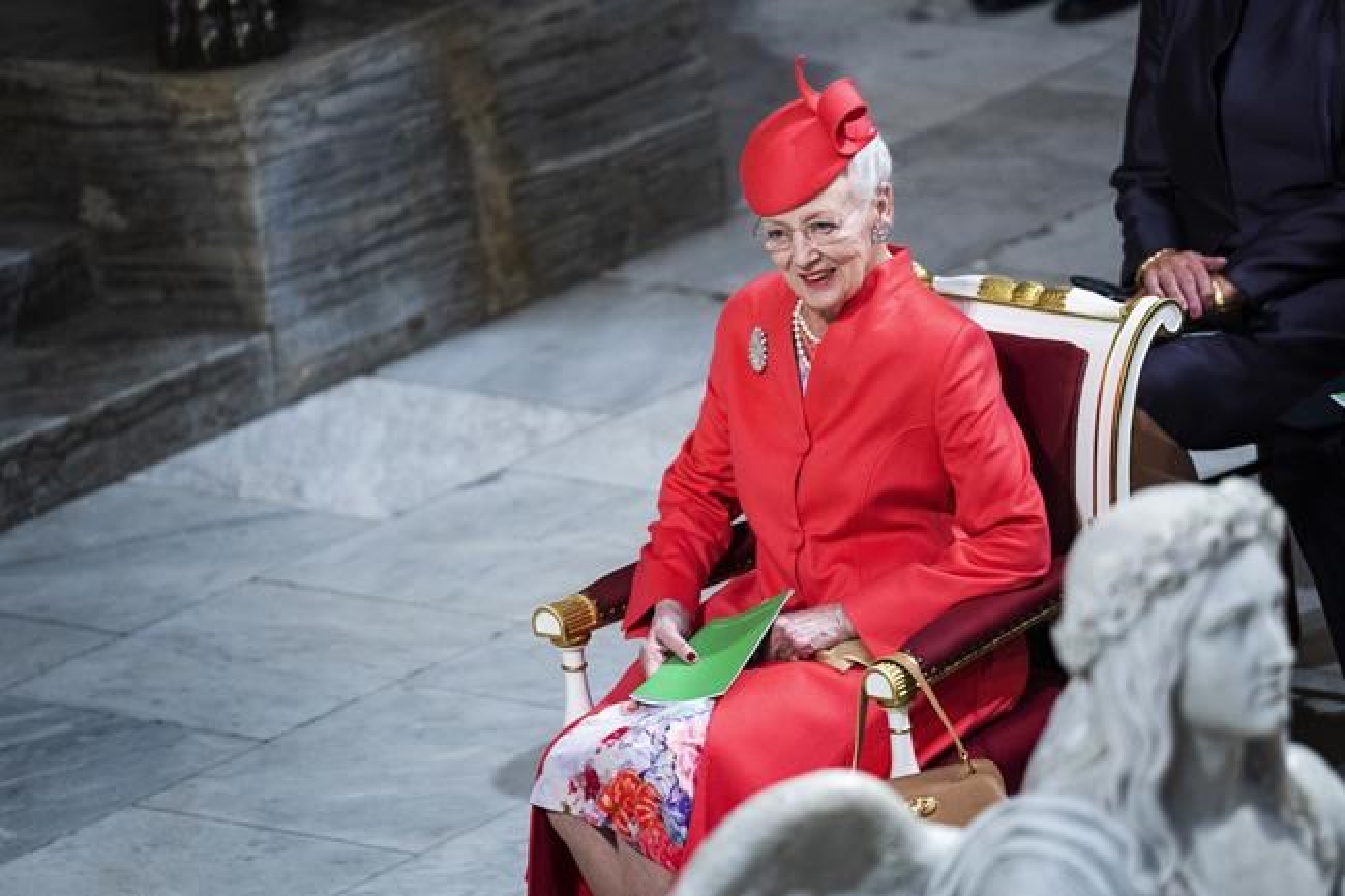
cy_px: 448
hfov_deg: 6.9
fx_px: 11205
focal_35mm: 300
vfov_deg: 4.6
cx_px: 672
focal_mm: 200
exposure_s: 1/400
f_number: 2.8
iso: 3200
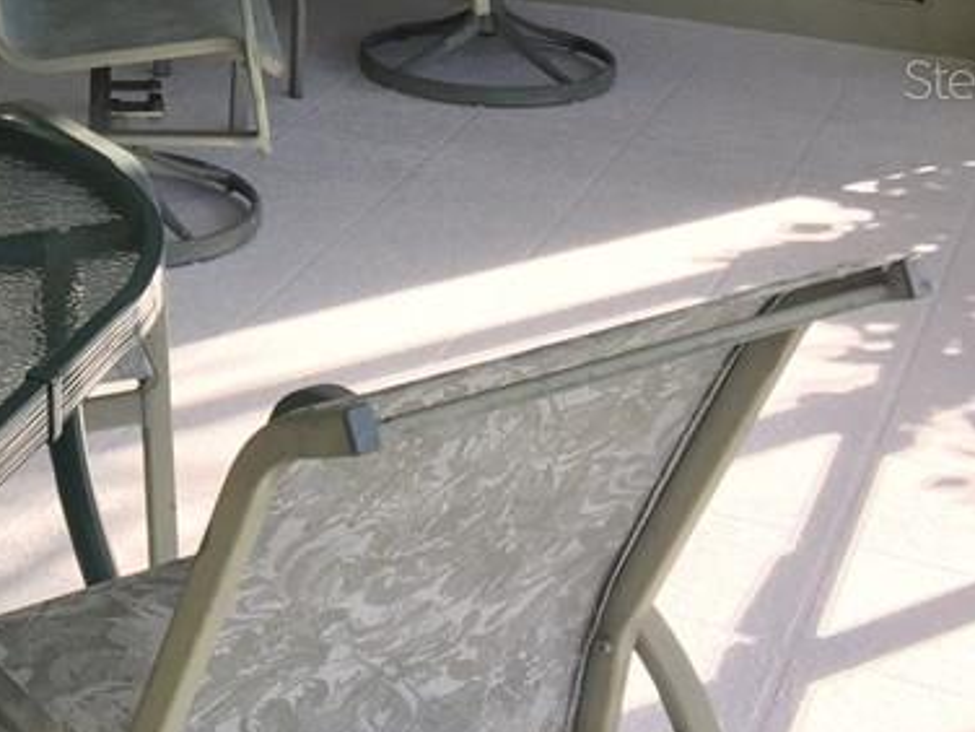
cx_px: -179
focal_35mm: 79
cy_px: 78
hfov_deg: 22.8
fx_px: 2225
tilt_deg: -16.7
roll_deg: +0.3
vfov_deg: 18.4
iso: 32
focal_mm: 4.15
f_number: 2.2
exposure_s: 1/243
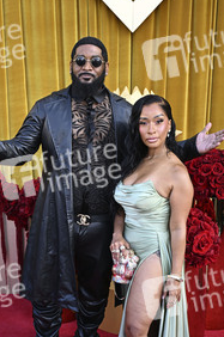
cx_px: 95
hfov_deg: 30.4
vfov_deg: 43.8
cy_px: 232
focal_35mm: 44
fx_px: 412
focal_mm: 31
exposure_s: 1/400
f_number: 6.3
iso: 1250
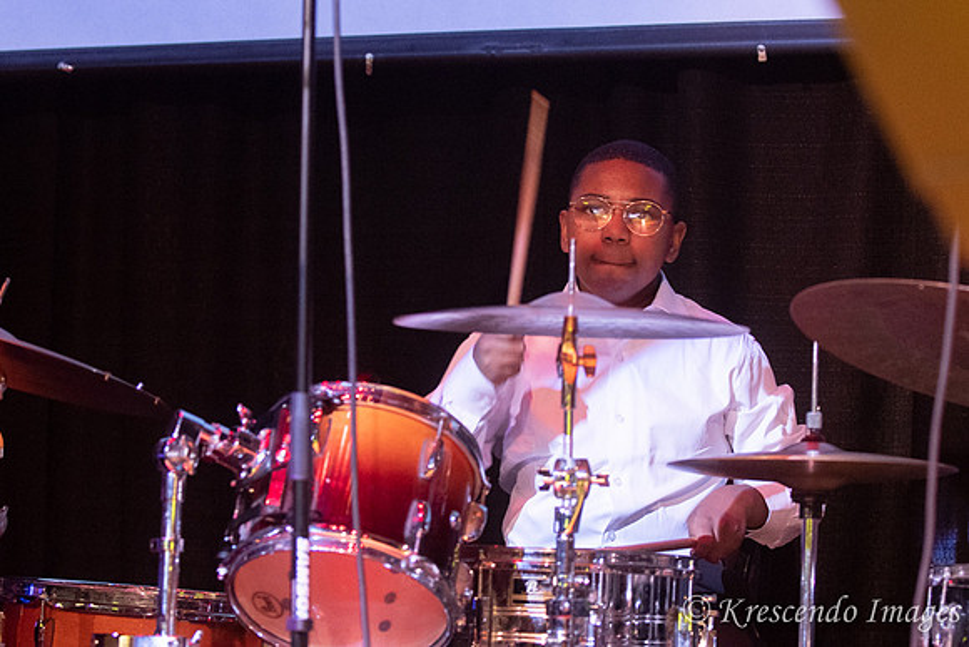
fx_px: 3150
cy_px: 286
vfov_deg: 11.7
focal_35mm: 117
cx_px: 526
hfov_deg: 17.5
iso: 3200
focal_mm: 70
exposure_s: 1/200
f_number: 3.2
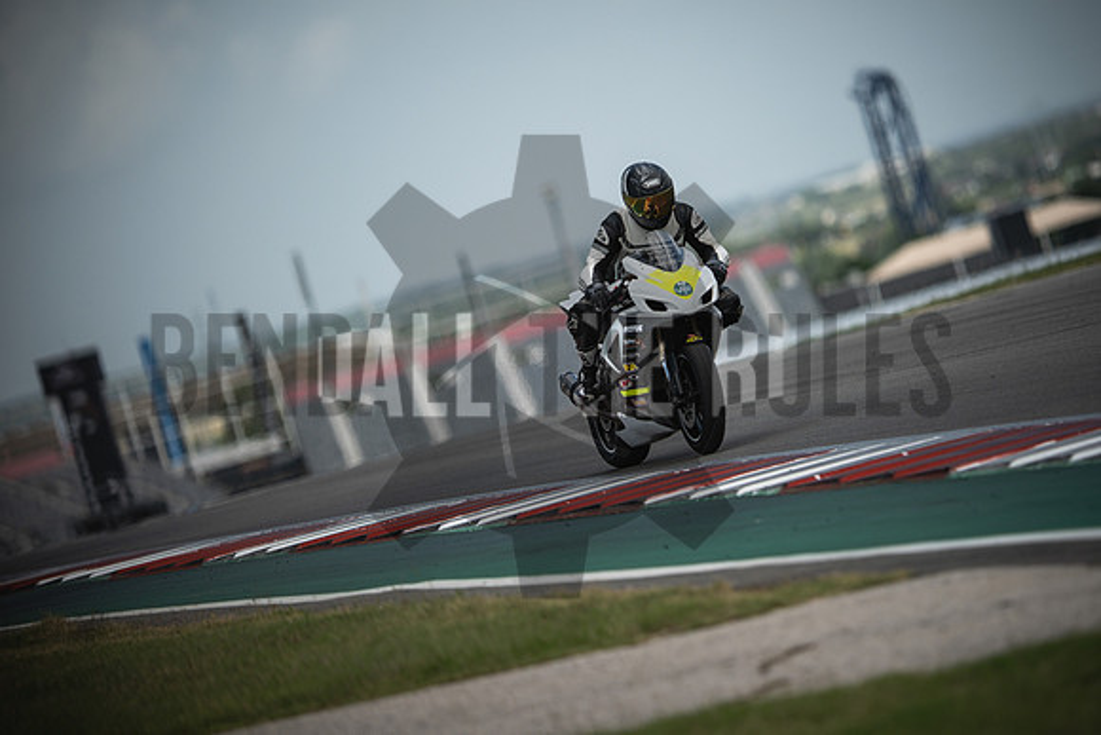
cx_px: 550
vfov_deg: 4.6
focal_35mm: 300
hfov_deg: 6.9
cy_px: 368
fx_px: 9177
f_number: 2
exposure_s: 1/4000
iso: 200
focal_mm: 200
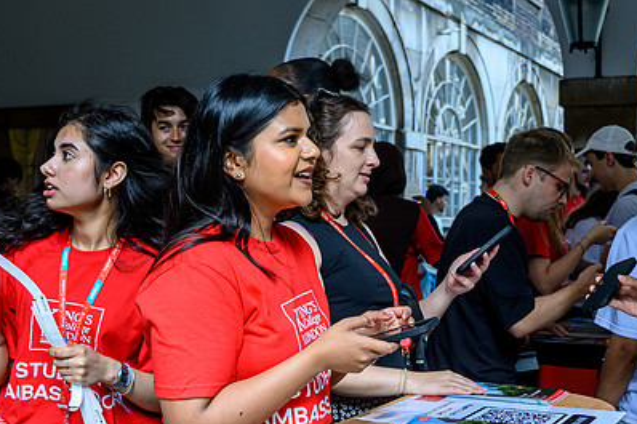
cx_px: 367
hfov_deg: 37.5
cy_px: 231
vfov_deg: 25.5
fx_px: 937
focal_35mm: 53
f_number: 4
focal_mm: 24
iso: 1250
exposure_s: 1/320
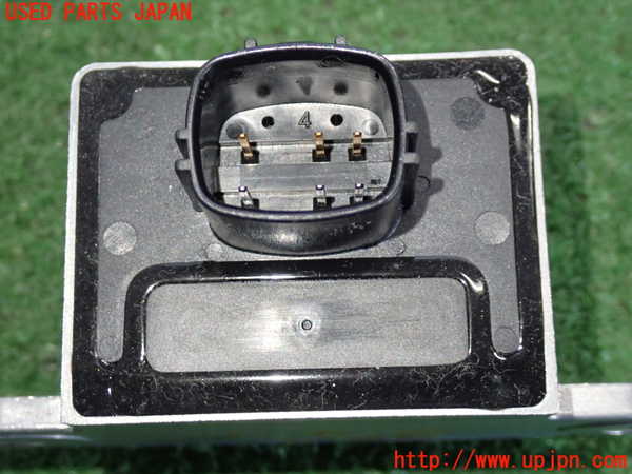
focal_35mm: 67
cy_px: 237
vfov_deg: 21.9
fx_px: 1223
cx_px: 316
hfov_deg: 29.0
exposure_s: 1/40
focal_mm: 11.88
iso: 800
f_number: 3.8
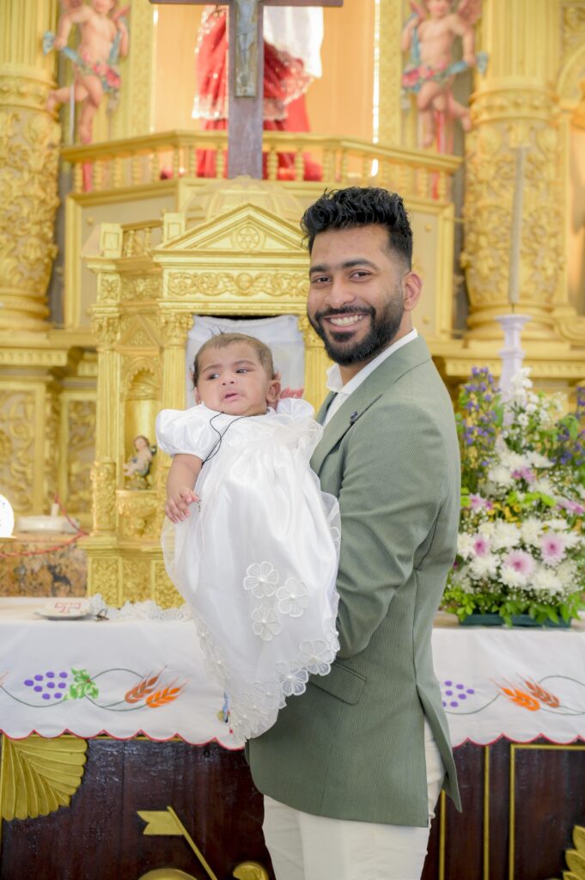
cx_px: 292
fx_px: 1392
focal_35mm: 57
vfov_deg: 35.1
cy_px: 440
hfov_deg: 23.7
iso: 2000
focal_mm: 57
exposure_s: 1/125
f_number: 4
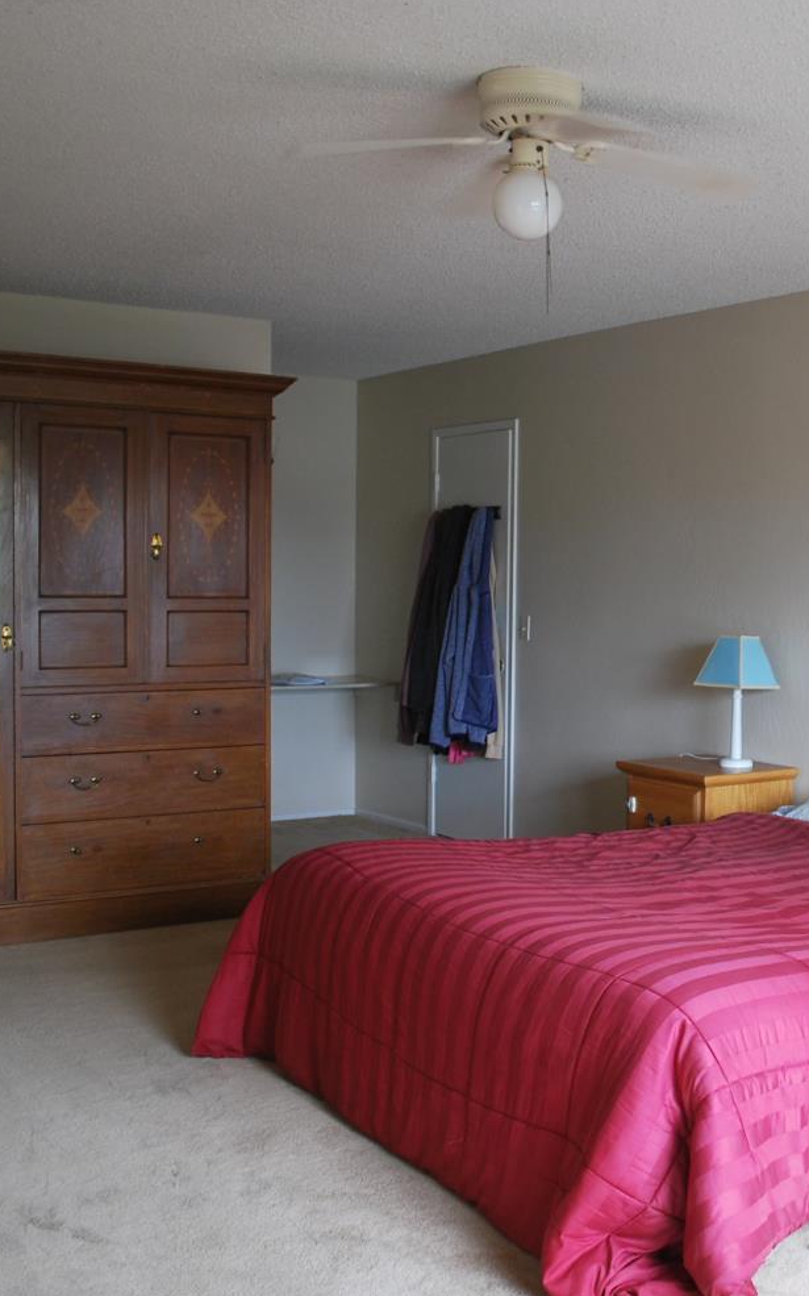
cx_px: 714
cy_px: 636
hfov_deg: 29.4
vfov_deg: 47.2
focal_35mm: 42
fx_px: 1483
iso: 280
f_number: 3.5
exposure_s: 1/30
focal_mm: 18
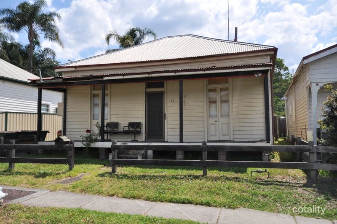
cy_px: 112
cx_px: 168
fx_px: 280
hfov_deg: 62.0
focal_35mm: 30
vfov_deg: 43.5
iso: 200
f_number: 10
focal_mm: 20
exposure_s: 1/400
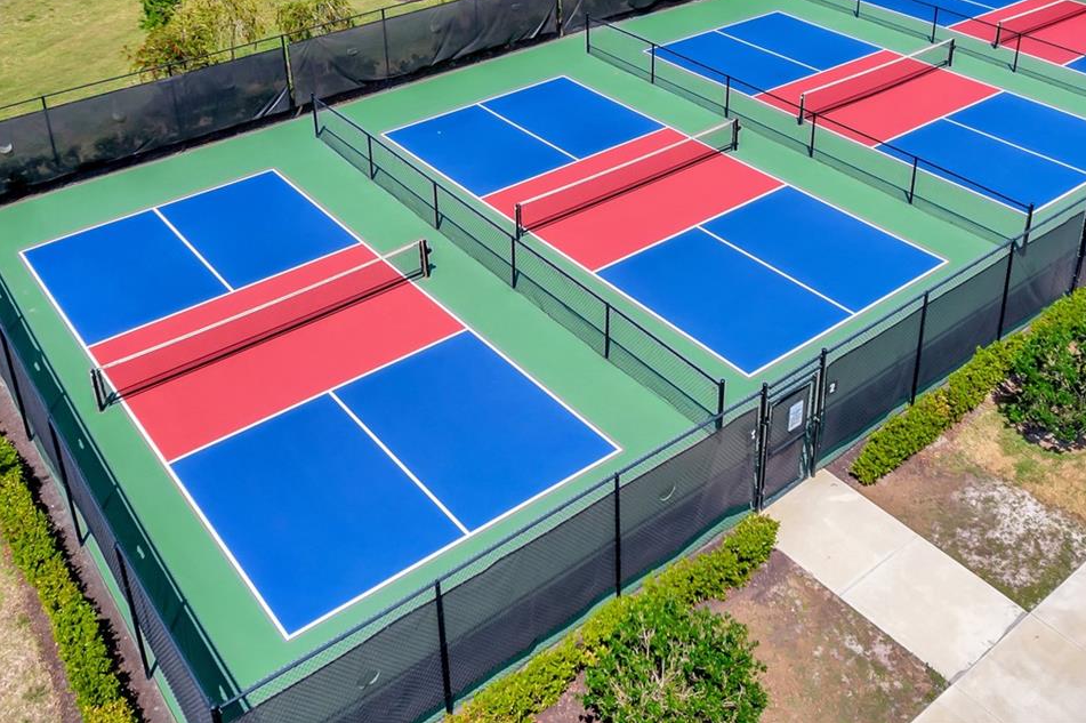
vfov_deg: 34.5
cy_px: 117
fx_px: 1116
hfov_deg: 51.8
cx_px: 602
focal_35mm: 37
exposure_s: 1/1600
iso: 140
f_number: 2.8
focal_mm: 8.38
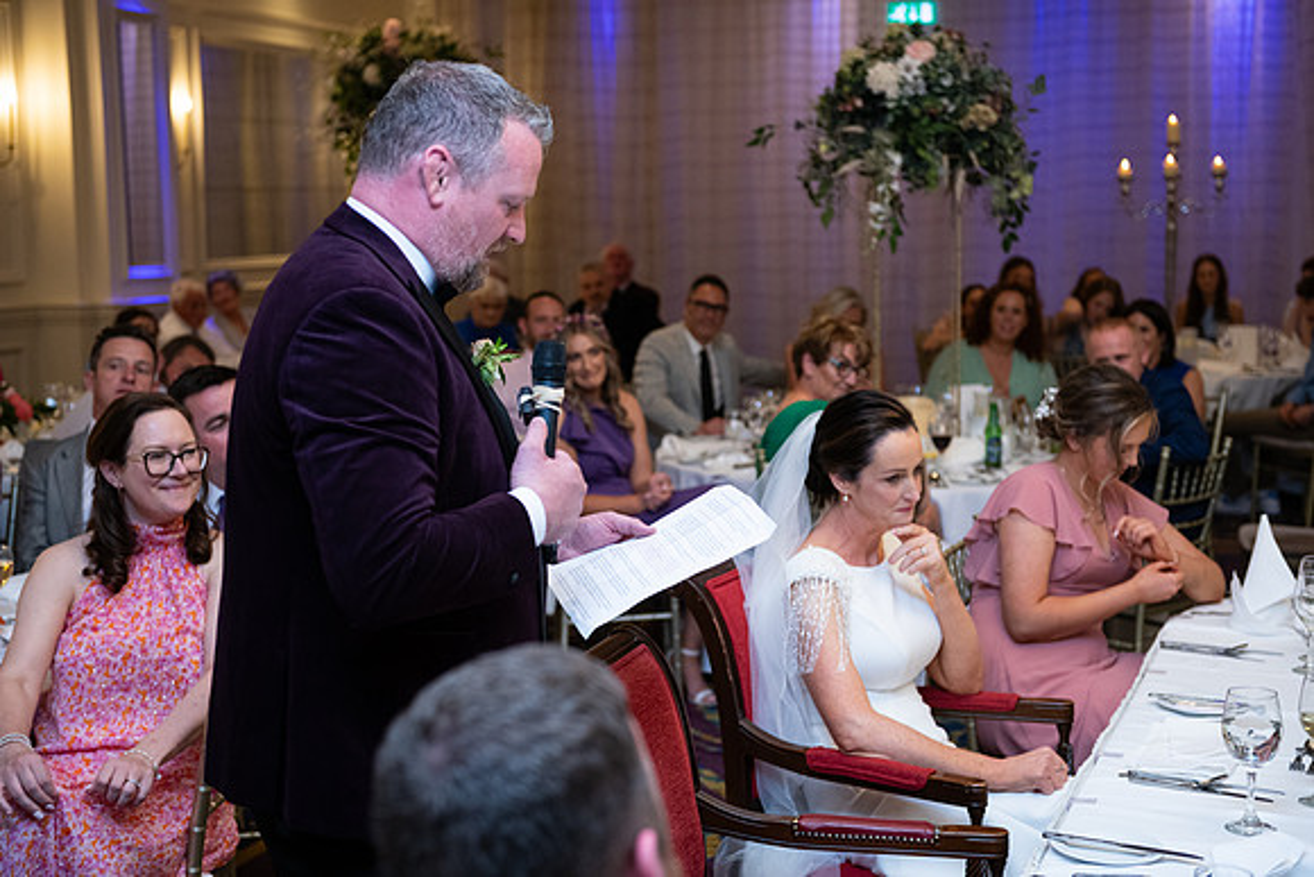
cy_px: 438
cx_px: 657
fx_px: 2008
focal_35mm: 55
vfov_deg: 24.6
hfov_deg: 36.2
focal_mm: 55
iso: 800
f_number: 3.5
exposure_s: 1/160
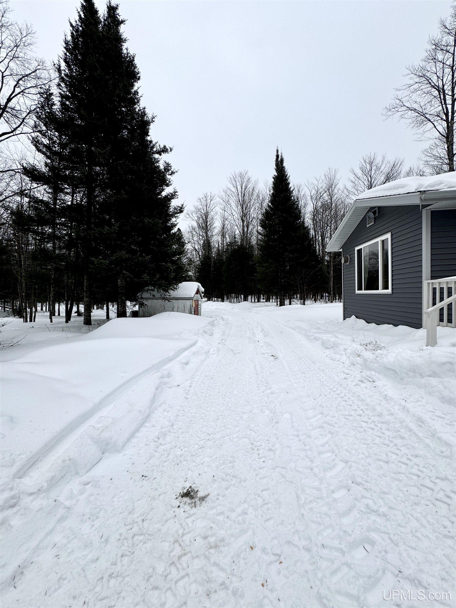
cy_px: 304
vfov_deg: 102.1
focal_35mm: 14
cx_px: 228
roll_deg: +2.1
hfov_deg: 85.7
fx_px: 246
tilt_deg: -1.0
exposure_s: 1/1370
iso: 40
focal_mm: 2.22
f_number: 2.2
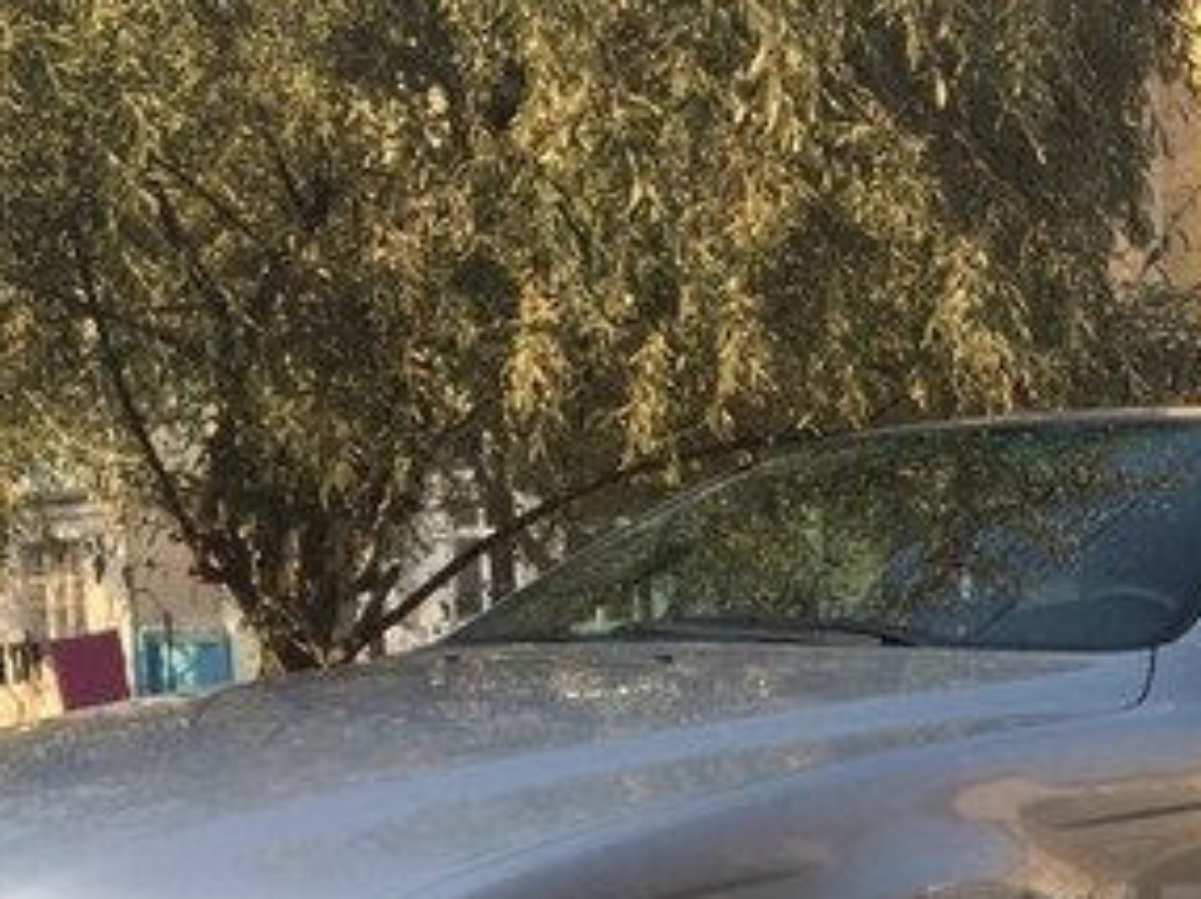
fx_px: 2323
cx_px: 1356
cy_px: 947
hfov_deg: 26.5
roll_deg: -0.9
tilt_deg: -5.5
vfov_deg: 21.0
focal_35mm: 67
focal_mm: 4.15
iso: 32
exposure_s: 1/488
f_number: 2.2
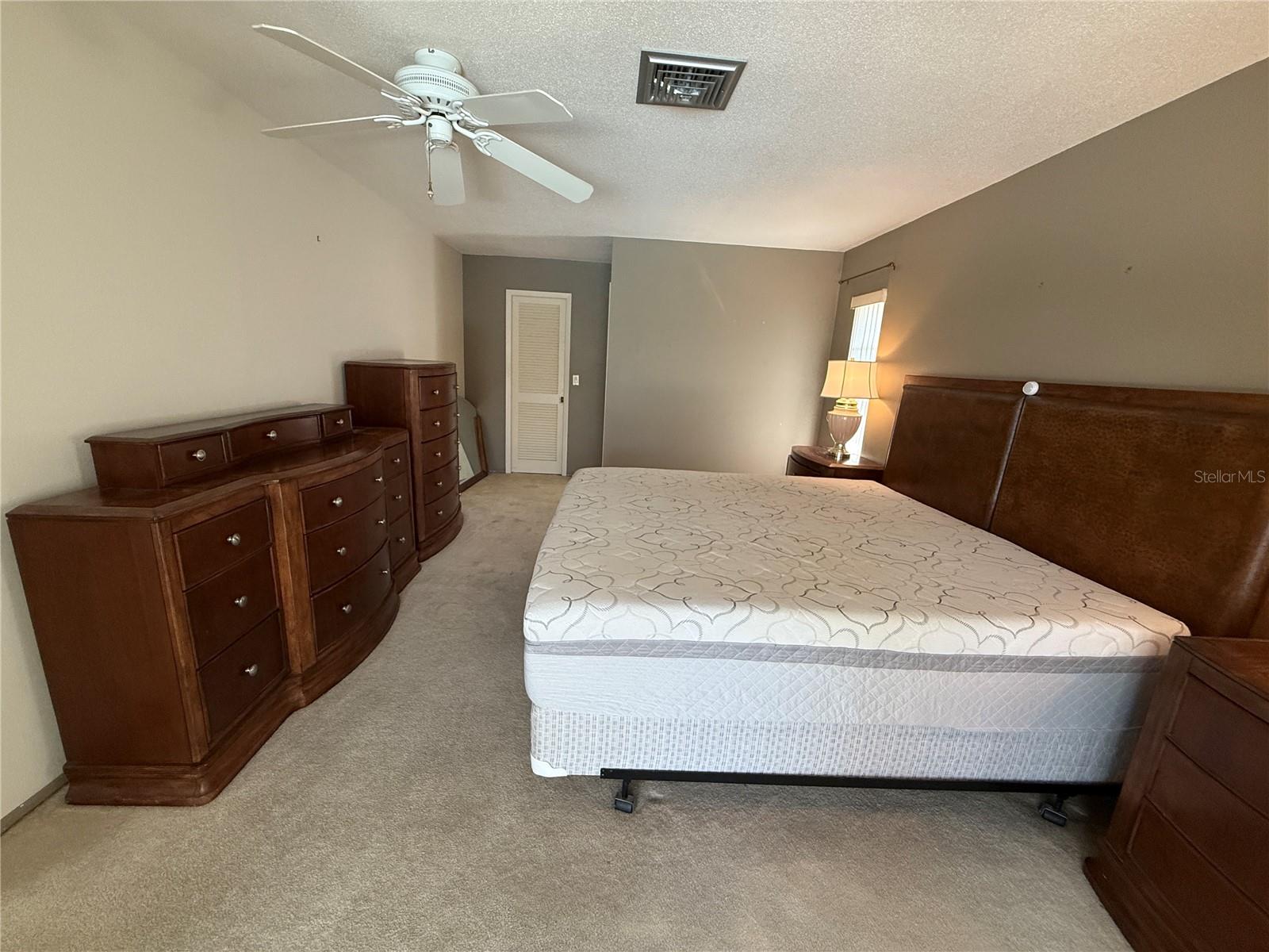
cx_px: 634
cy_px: 476
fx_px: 513
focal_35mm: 14
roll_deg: -3.6
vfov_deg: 85.7
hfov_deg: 102.1
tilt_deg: -12.5
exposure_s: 1/120
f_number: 2.2
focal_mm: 2.22
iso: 320
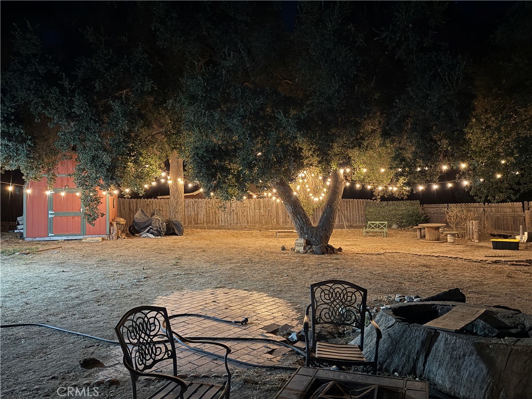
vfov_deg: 56.8
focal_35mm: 24
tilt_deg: +1.2
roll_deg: +2.3
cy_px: 200
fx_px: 369
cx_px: 266
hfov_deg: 71.6
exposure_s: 1/9
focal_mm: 6.76
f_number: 1.78
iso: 1000
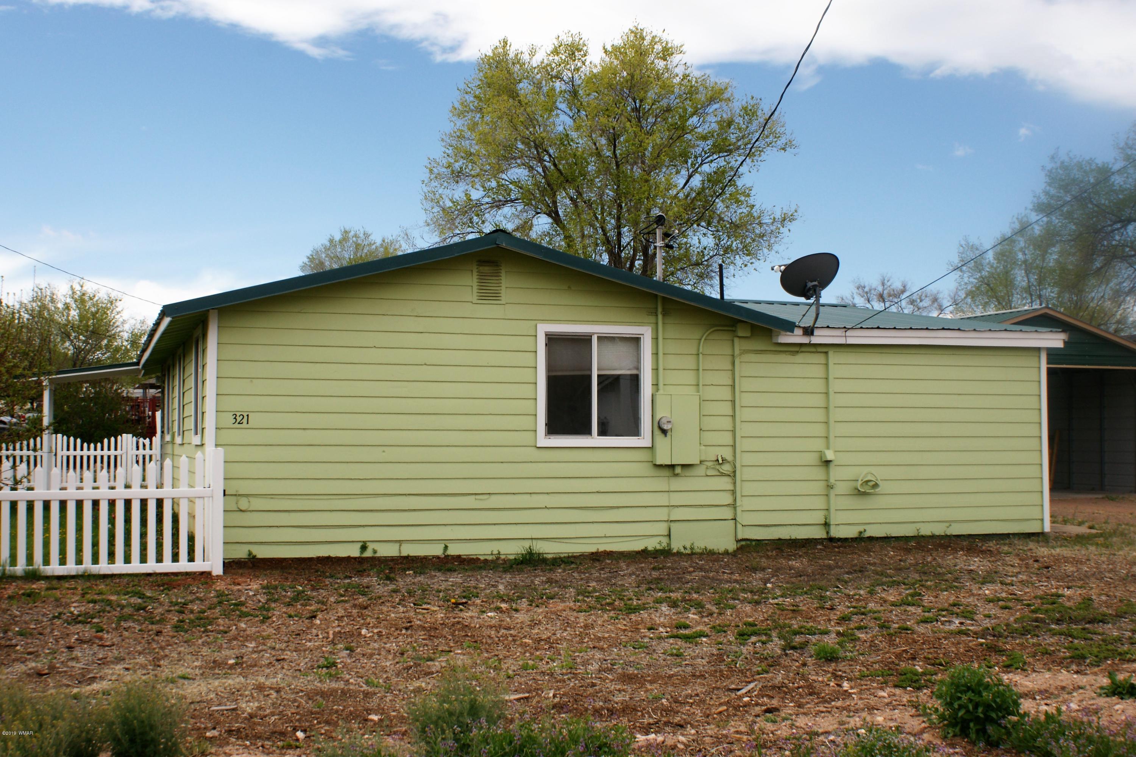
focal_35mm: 39
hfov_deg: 49.6
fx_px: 1231
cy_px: 378
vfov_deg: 34.2
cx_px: 568
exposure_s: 1/250
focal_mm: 26
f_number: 11
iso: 200
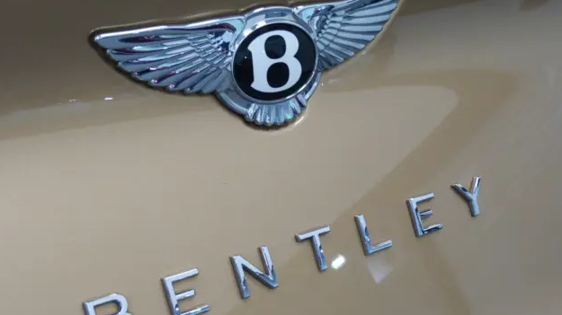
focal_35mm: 60
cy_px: 203
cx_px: 277
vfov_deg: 20.0
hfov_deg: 34.9
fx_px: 894
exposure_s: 1/25
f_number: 3.2
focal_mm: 7.8
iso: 200
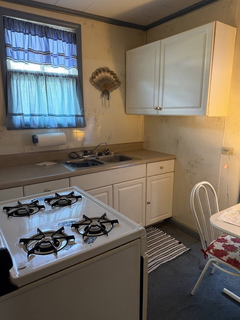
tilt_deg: -11.7
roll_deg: -0.4
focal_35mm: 24
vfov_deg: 71.6
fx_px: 222
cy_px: 160
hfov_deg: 56.8
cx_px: 120
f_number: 1.78
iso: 250
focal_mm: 6.76
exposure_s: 1/60
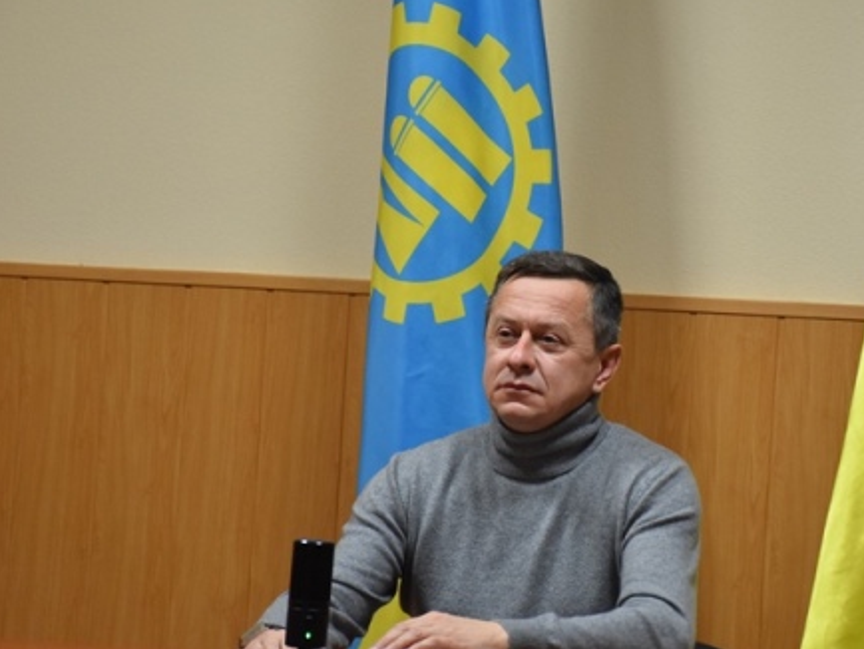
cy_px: 381
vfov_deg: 8.8
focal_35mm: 170
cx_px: 554
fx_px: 4237
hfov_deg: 11.6
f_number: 5.3
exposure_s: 1/60
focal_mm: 85
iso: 1250
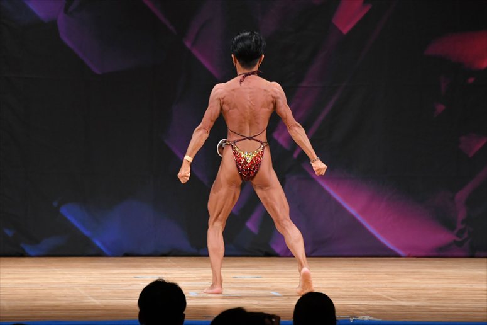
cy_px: 162
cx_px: 244
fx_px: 4056
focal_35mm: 300
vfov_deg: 4.6
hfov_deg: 6.9
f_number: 5.6
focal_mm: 200
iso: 2800
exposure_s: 1/400
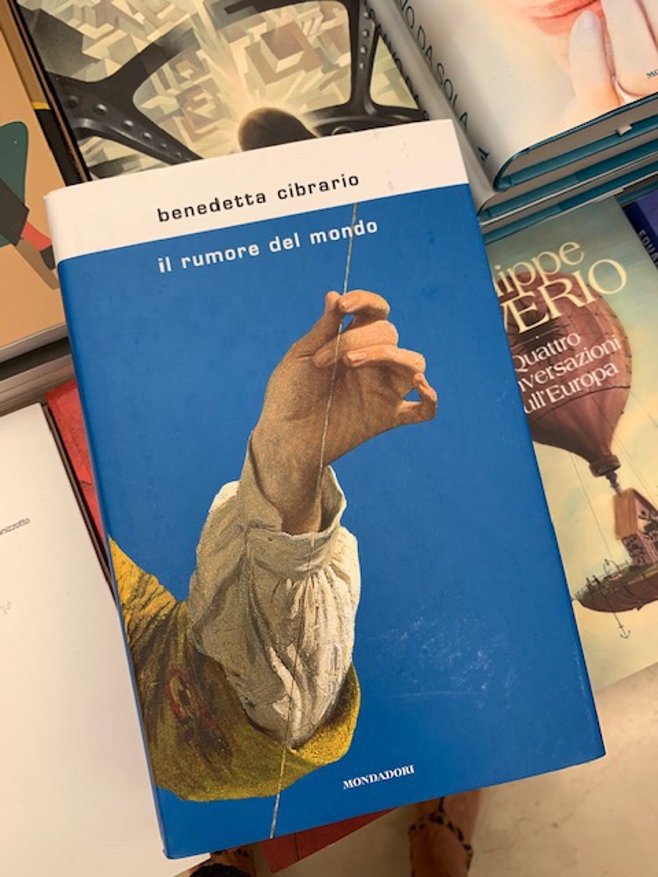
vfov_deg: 67.3
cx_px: 329
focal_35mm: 26
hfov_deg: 53.1
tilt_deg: -78.7
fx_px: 659
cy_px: 438
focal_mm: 4.25
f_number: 1.8
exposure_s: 1/100
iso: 32
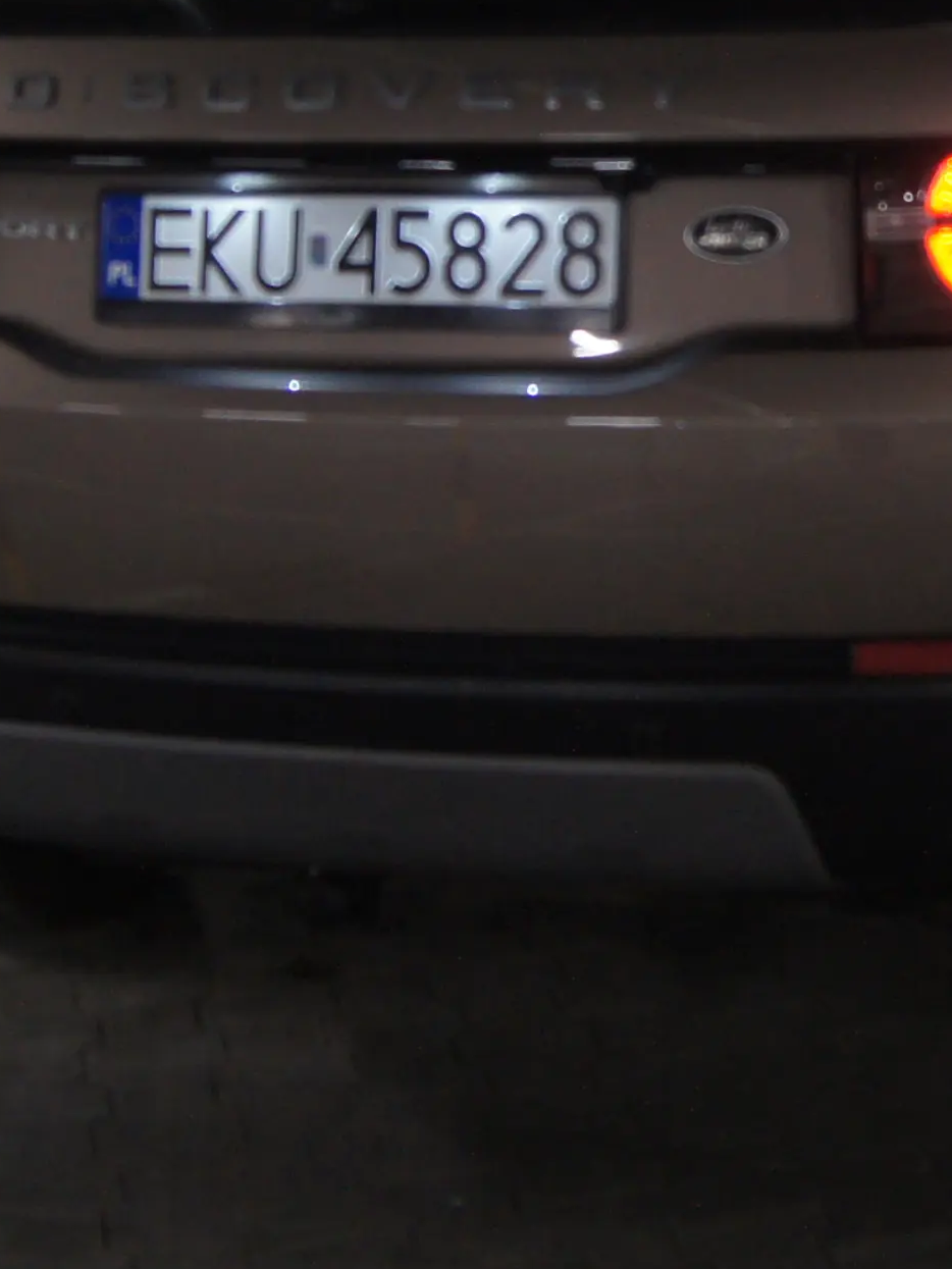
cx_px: 865
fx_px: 2933
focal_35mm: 80
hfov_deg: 18.1
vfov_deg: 23.9
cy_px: 196
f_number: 3.5
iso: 640
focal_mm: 18
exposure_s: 1/30
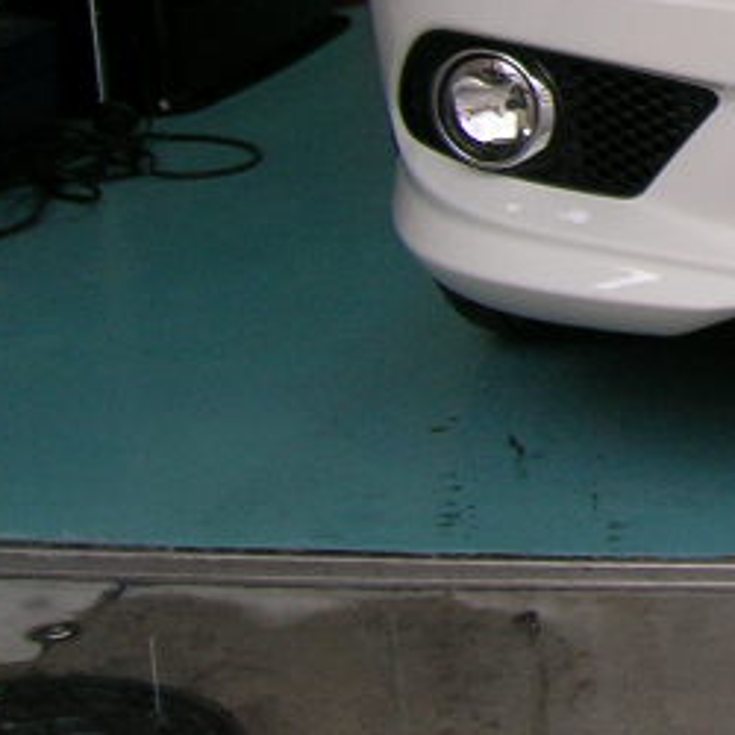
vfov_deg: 13.6
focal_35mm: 123
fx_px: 2955
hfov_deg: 12.9
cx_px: 1326
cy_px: -247
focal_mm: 5.7
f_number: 2.9
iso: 50
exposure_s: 1/45.6
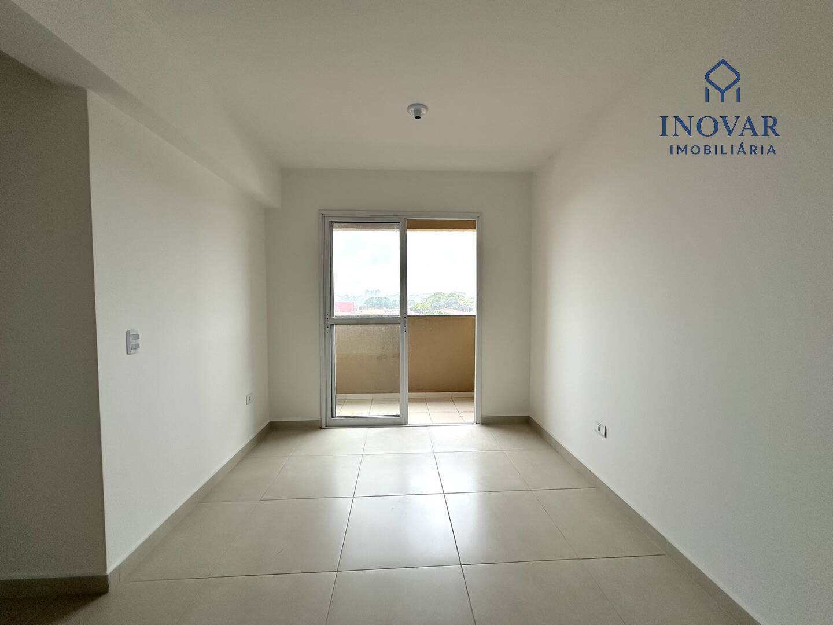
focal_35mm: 14
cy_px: 312
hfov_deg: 102.1
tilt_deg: -1.7
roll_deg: +0.0
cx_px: 416
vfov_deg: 85.7
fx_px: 337
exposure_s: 1/99
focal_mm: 2.22
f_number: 2.2
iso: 100
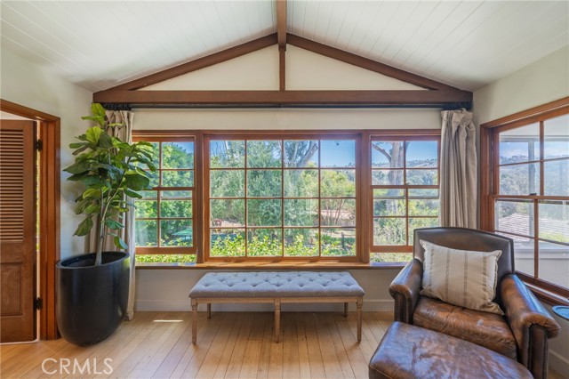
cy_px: 190
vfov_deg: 81.1
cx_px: 284
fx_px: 221
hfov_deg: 104.3
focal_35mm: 14
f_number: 7.1
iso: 100
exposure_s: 1/125
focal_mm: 14
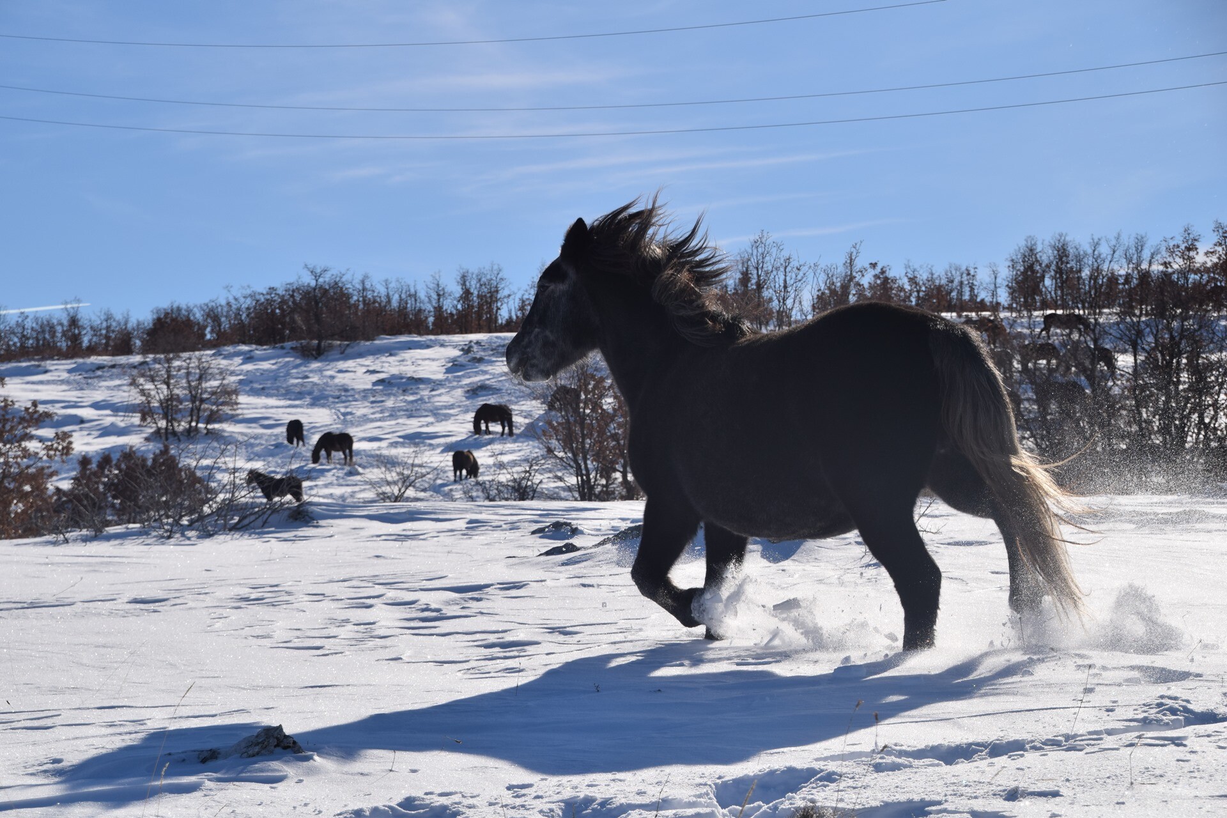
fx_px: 3578
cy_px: 409
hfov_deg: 19.5
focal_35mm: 105
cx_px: 614
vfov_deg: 13.0
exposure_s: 1/2000
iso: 200
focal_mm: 70
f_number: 8
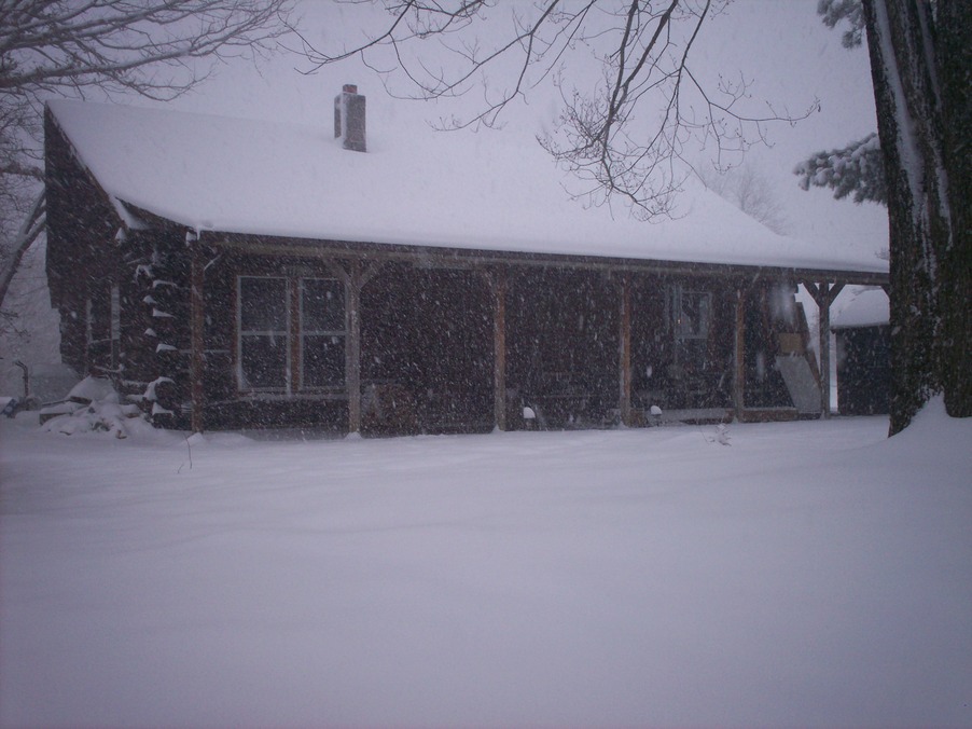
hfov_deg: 51.4
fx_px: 1011
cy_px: 364
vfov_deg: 39.6
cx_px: 486
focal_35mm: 36
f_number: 4.5
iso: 100
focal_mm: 6
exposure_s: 1/207
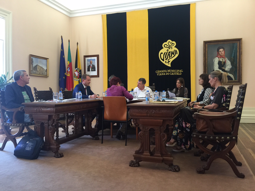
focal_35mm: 29
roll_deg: -1.0
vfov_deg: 48.2
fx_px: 214
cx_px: 128
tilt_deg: +0.5
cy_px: 96
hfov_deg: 61.7
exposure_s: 1/33
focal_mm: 4.15
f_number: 2.2
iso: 64
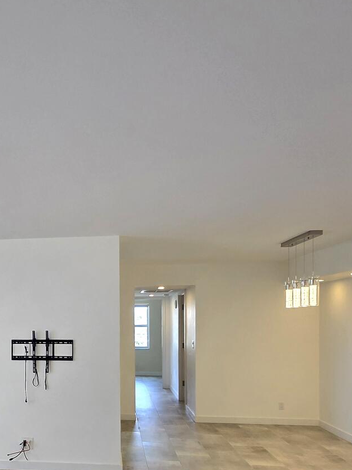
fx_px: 420
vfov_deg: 56.5
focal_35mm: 31
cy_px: 329
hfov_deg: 42.7
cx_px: 54
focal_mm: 1.7
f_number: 2.2
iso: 40
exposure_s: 1/60.2
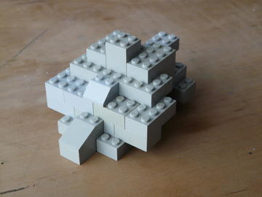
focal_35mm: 66
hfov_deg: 29.4
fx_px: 500
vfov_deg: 22.3
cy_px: 98
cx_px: 131
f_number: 3.2
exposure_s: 1/10
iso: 200
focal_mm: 10.8
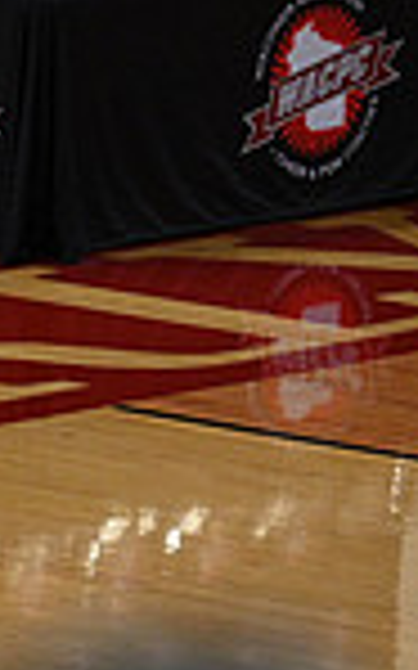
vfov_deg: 3.9
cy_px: 110
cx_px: -872
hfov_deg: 2.4
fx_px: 9779
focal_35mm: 536
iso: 4000
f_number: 4
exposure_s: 1/400
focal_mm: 135
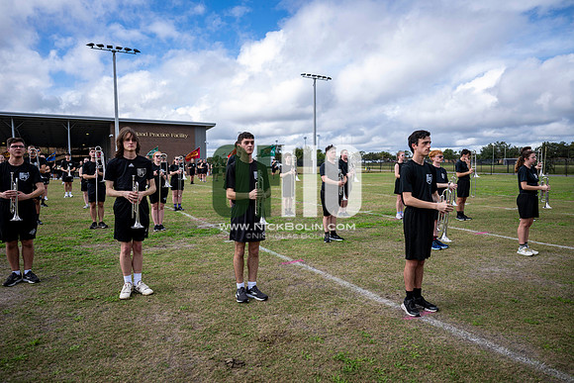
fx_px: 383
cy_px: 192
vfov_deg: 53.2
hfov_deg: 73.7
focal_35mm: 24
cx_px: 287
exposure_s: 1/1250
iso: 100
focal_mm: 24
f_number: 2.8
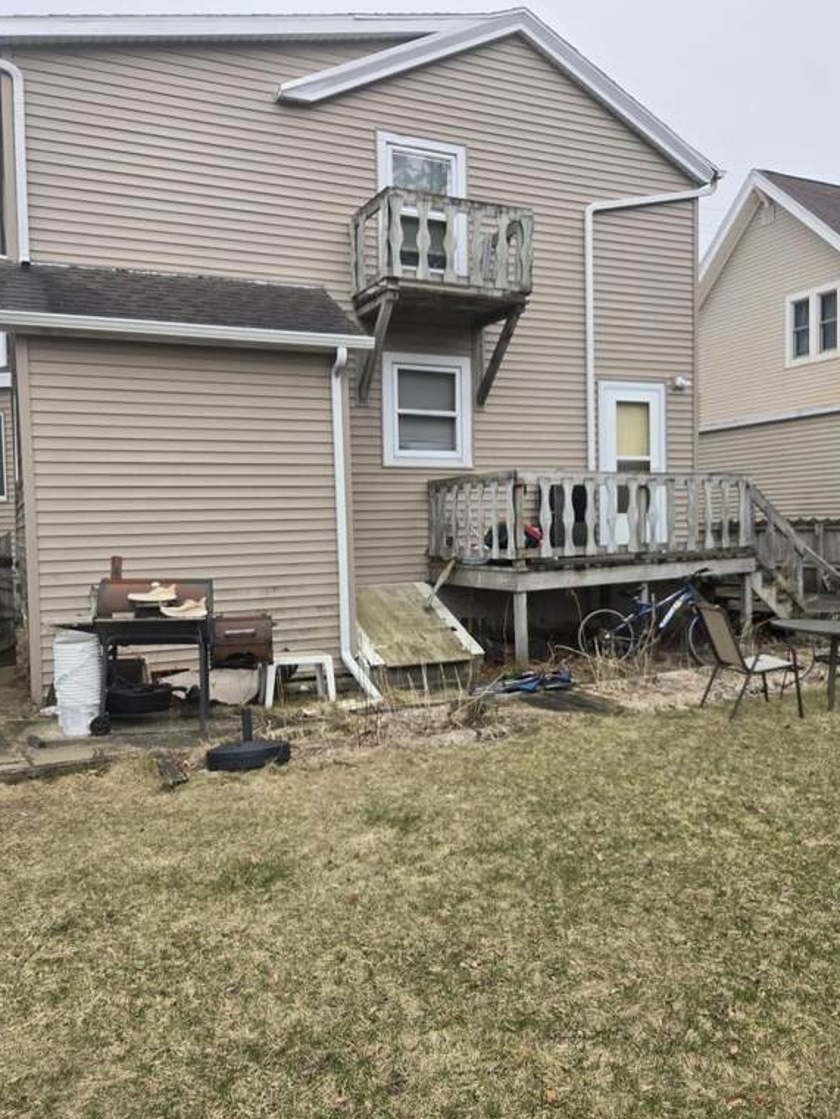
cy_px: 572
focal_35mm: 29
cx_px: 487
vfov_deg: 61.6
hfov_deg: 48.1
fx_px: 938
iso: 25
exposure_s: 1/538
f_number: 1.8
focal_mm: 5.4
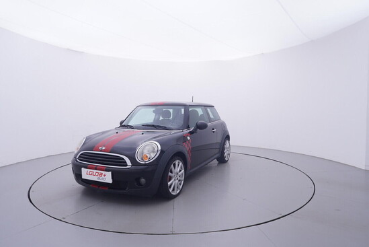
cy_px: 124
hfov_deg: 77.3
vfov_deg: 56.2
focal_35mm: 22
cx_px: 184
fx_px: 231
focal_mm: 15
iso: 200
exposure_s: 1/80
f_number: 5
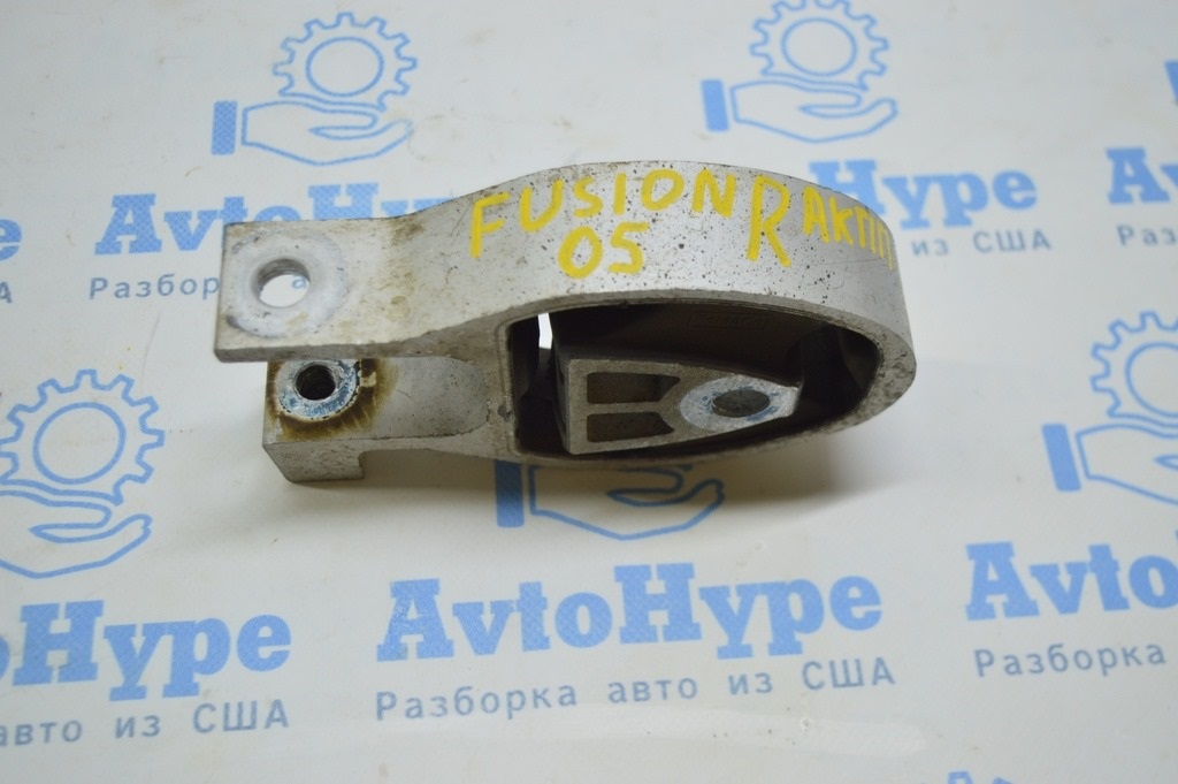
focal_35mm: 44
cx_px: 589
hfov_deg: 45.0
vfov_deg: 30.8
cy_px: 392
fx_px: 1422
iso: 400
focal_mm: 29
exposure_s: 1/60
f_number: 4.2
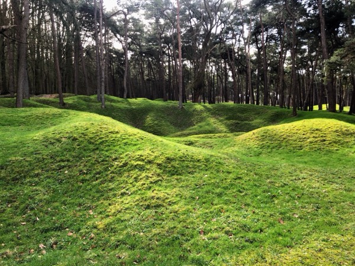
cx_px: 178
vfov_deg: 49.7
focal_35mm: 28
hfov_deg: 63.4
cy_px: 133
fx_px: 287
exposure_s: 1/176
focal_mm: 4
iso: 20
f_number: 1.8
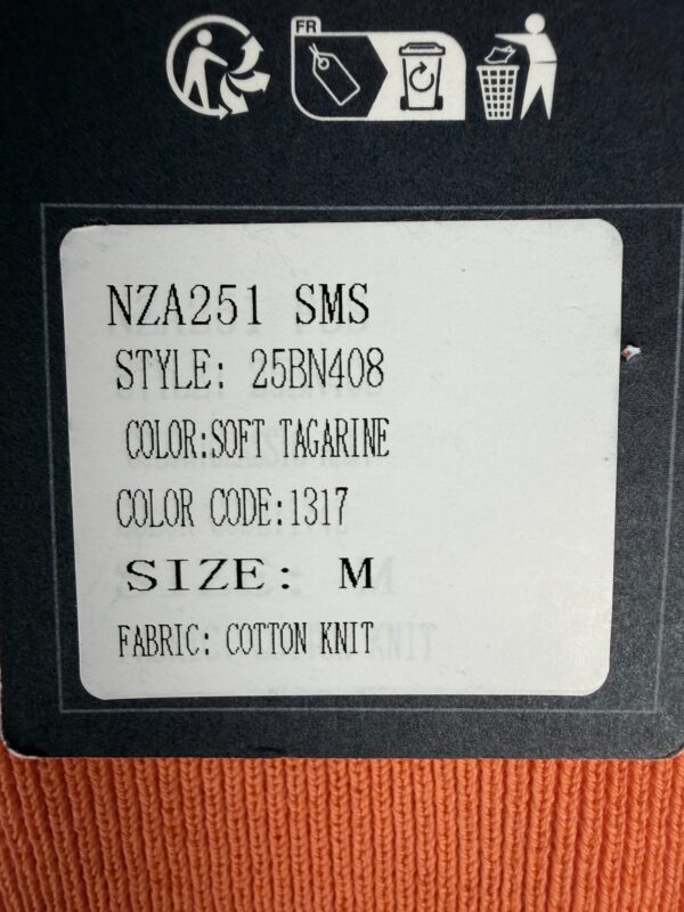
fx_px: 632
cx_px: 342
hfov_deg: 56.8
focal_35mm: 24
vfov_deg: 71.6
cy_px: 456
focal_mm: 2.22
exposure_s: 1/100
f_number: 2.2
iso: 80
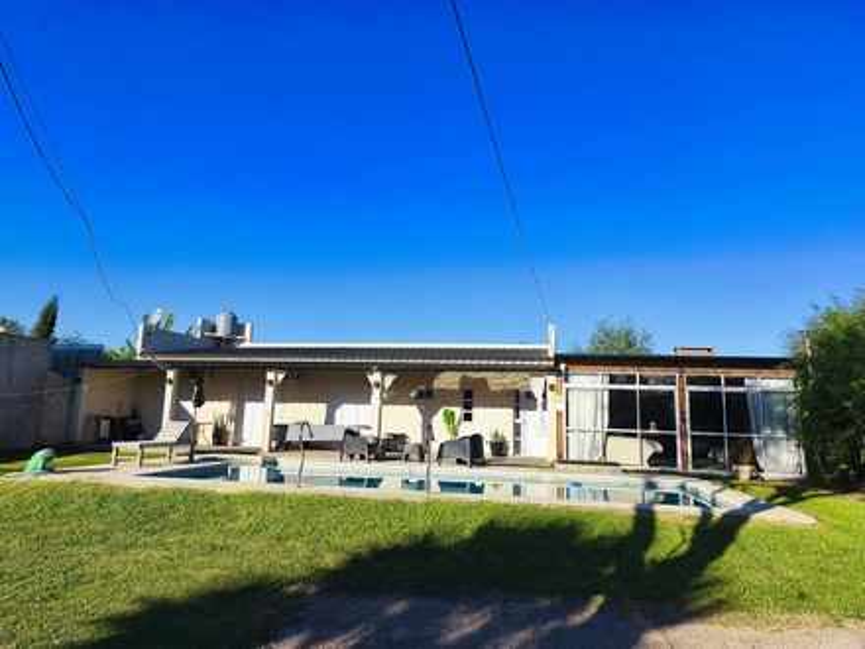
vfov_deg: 58.9
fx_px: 575
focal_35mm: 23
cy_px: 324
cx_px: 432
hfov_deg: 73.9
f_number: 1.65
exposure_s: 1/1236
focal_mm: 6.14
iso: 50
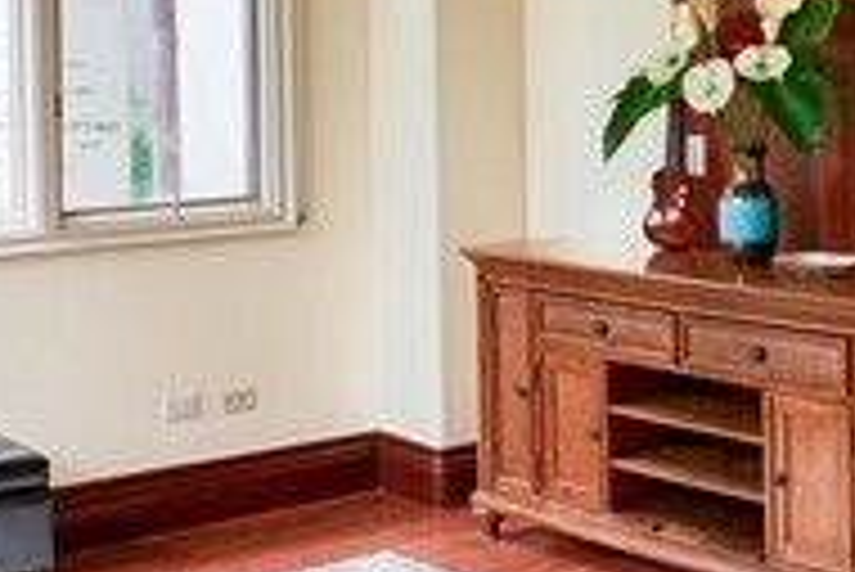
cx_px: 650
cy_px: -14
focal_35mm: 79
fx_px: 1878
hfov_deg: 25.3
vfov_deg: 16.9
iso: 100
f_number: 9
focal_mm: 20
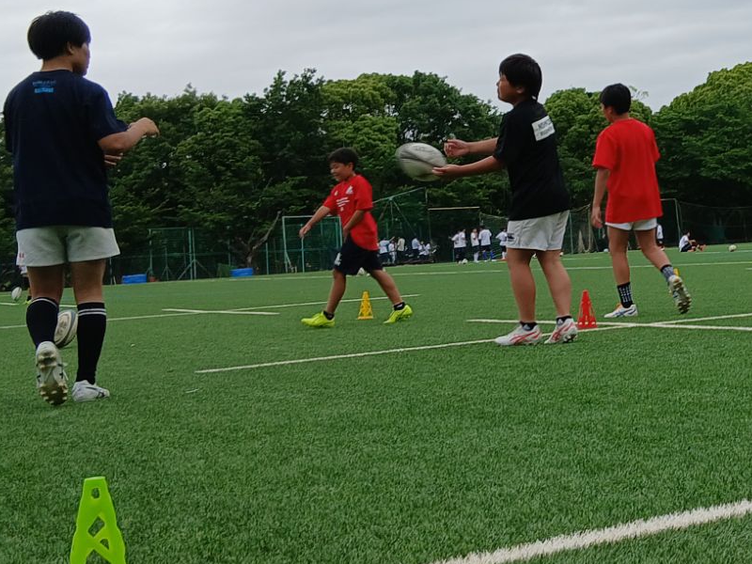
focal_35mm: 65
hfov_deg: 28.3
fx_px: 1412
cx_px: 726
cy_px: 205
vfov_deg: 22.5
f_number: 1.8
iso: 20
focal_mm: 3.86
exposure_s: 1/203
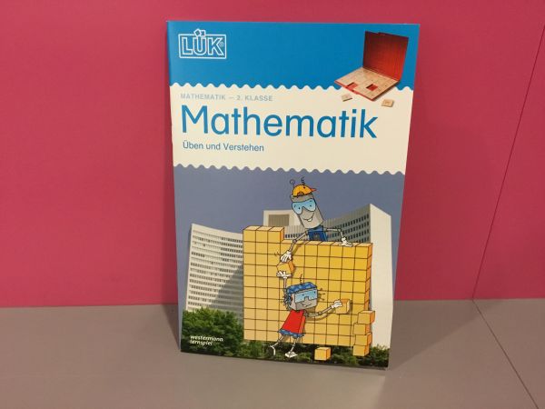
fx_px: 488
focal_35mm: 31
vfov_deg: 45.4
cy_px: 204
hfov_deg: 58.4
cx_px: 272
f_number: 2.4
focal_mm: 3.3
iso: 200
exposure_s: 1/33
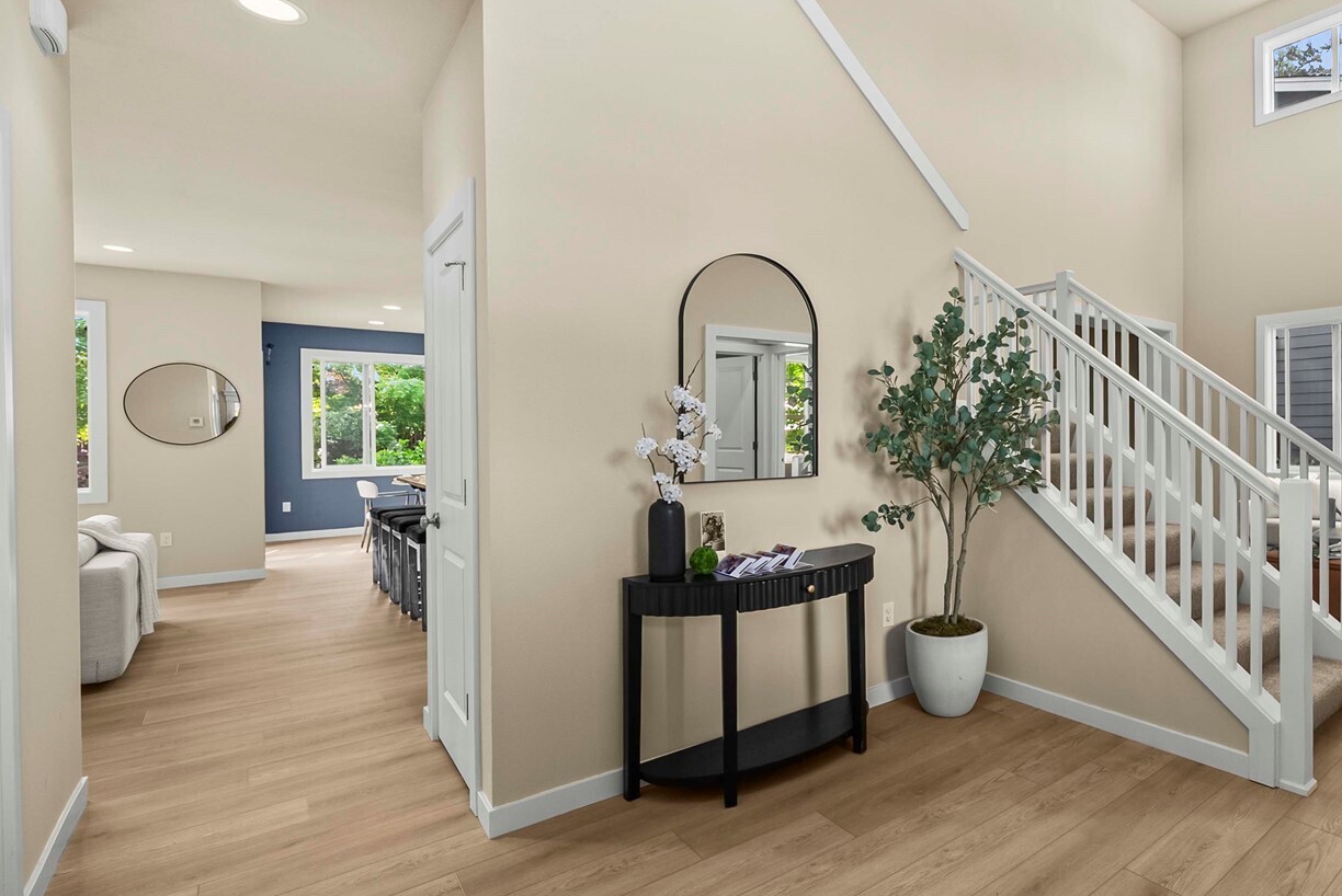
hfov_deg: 86.3
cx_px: 912
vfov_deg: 67.5
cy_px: 439
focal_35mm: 18
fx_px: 671
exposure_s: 1/5
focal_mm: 13
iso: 1000
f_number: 7.1
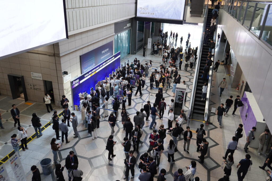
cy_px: 90
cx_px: 136
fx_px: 204
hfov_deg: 67.4
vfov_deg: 47.9
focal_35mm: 27
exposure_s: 1/60
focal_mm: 18
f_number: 4
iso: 320
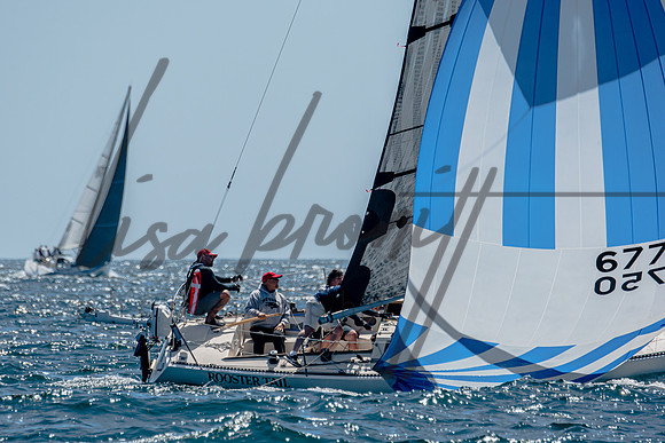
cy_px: 226
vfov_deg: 2.5
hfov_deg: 3.7
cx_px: 305
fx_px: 10343
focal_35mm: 560
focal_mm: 340
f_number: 5.6
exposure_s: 1/2000
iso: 200
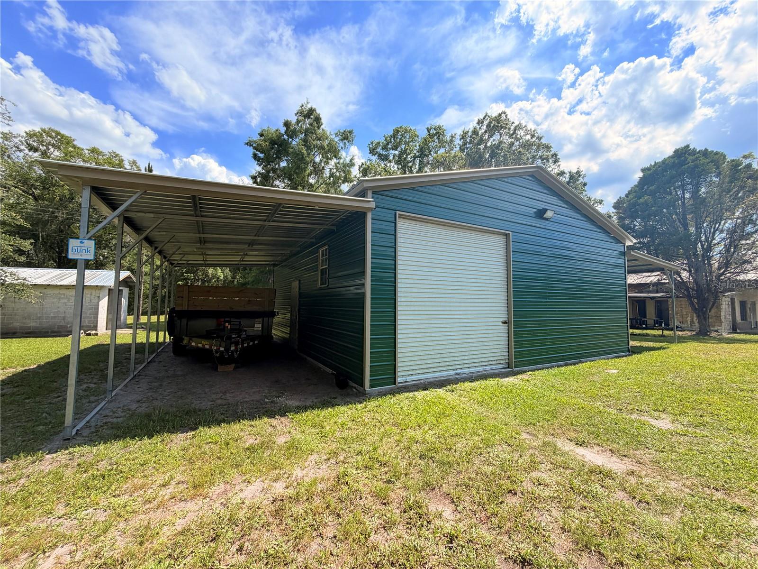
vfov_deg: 85.7
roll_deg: -0.2
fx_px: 307
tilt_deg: +3.4
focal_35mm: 14
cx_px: 379
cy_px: 284
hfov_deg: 102.1
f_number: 2.2
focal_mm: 2.22
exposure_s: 1/985
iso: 25
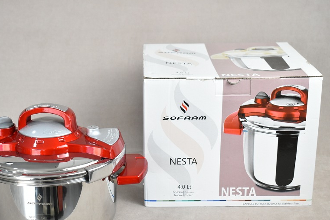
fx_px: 614
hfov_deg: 30.0
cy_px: 135
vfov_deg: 20.3
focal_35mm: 67
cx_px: 130
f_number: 4.5
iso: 1600
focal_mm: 34
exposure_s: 1/125
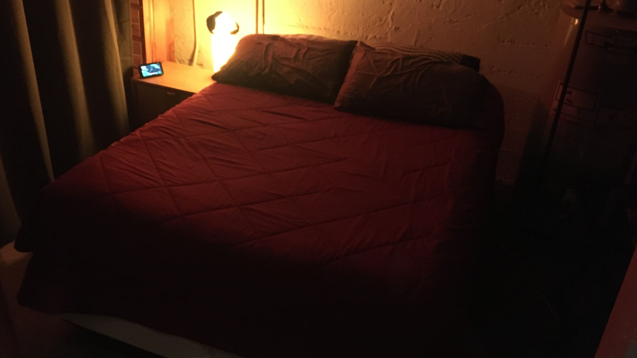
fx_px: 540
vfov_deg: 36.6
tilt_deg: -26.9
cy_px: 163
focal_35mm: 32
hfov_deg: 61.0
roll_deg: -3.5
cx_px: 315
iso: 640
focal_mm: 4.15
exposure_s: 1/15
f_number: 2.2
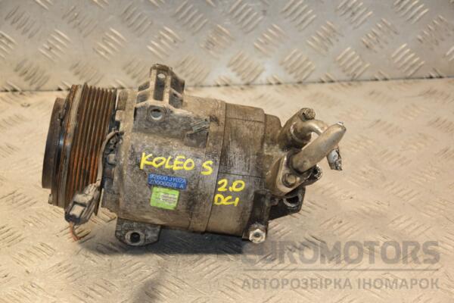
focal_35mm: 93
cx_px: 227
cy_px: 152
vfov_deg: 14.7
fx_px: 1173
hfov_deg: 21.9
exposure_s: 1/200
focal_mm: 62
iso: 800
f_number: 5.6
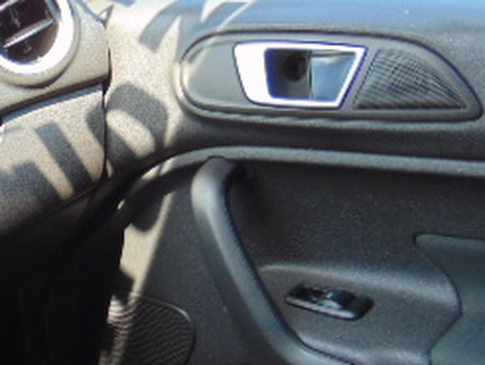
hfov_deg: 28.8
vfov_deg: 22.6
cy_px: 142
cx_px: 59
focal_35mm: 65
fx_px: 912
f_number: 3
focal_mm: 4.5
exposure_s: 1/50
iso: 80
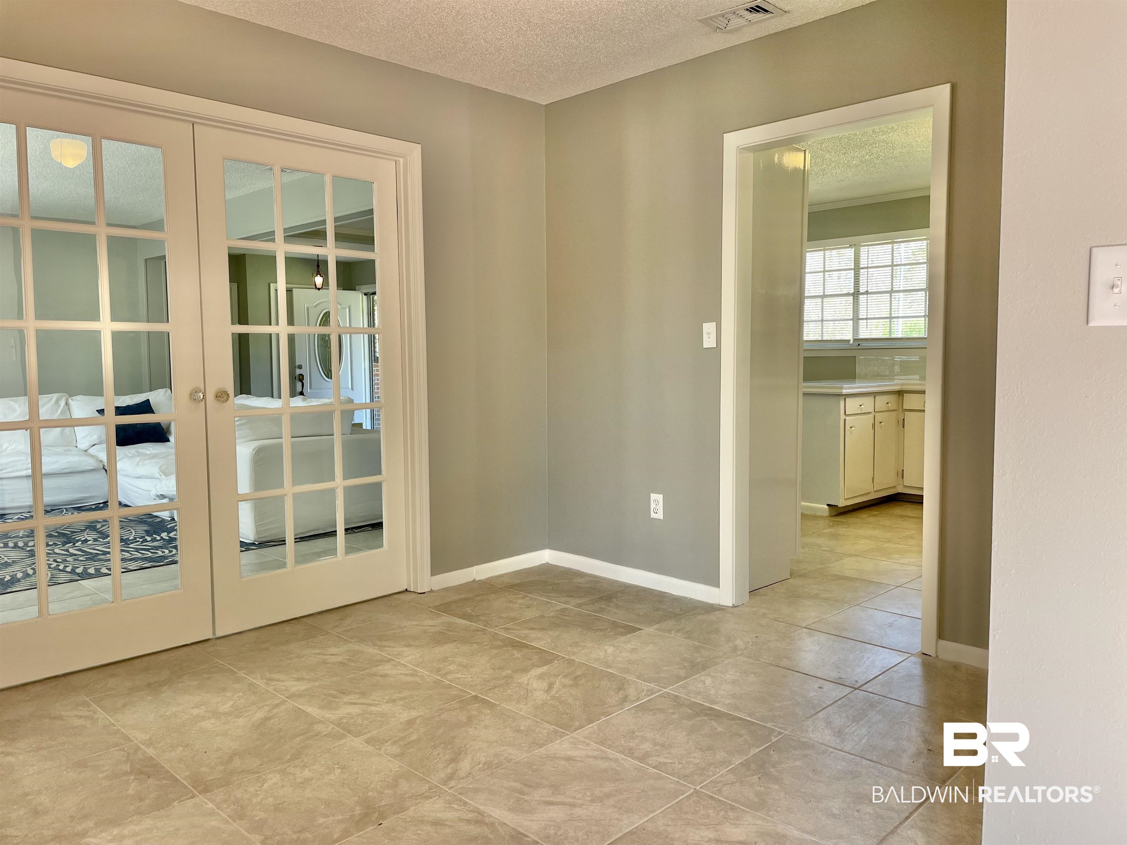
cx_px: 564
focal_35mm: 26
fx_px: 846
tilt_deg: -3.0
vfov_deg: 53.1
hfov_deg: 67.3
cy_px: 422
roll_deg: +0.4
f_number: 1.6
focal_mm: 4.2
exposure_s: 1/121
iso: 64
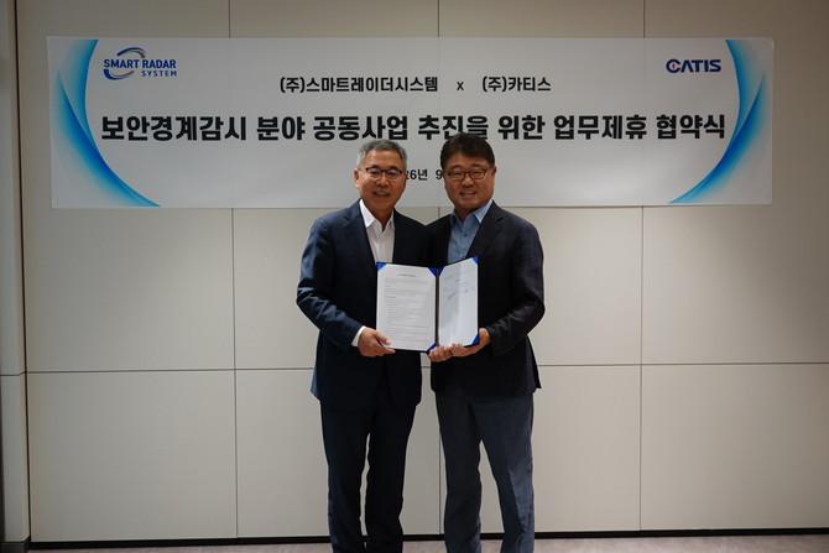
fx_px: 1013
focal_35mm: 44
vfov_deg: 30.5
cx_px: 414
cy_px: 276
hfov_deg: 44.5
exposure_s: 1/50
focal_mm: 16.31
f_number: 3.2
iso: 250
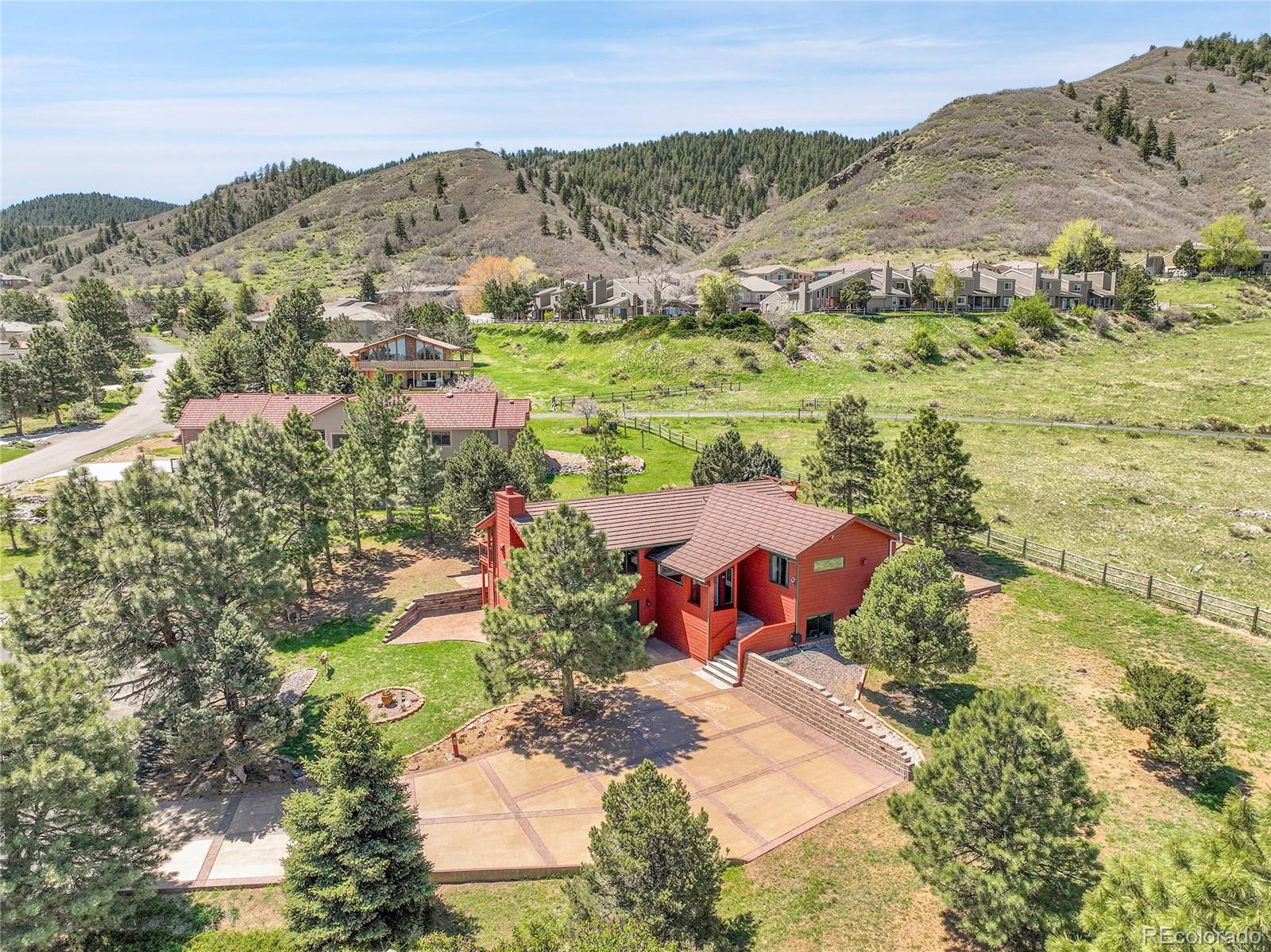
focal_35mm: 24
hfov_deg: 71.6
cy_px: 476
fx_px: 881
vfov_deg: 56.8
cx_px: 636
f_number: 2.8
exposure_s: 1/80
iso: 110
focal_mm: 12.29
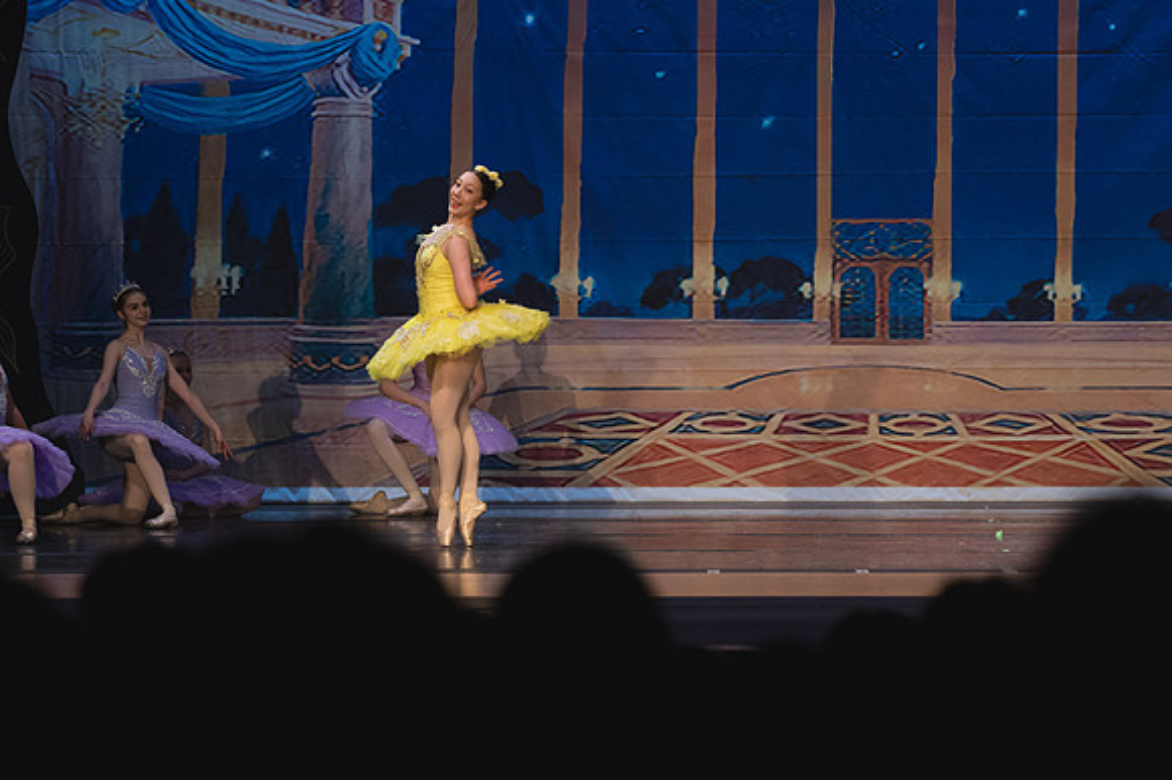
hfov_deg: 11.2
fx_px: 5954
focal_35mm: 183
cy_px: 390
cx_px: 586
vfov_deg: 7.5
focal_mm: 122
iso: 1800
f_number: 4
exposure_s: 1/320
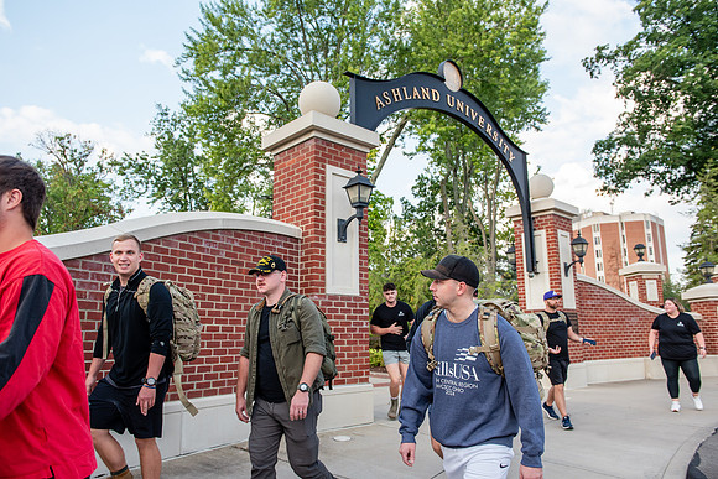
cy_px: 240
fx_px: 539
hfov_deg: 67.4
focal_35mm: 27
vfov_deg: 48.0
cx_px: 359
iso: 320
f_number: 4.5
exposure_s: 1/400
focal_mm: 27
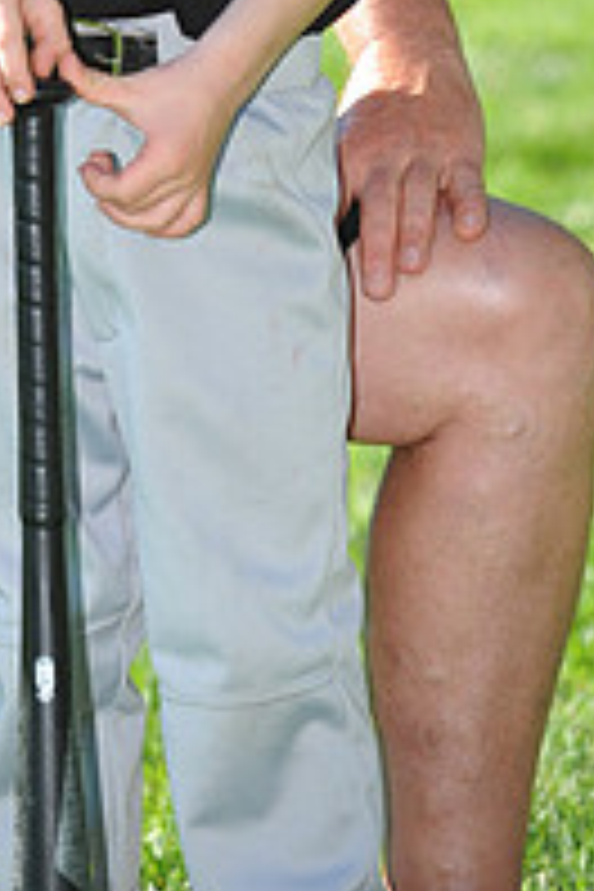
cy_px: -351
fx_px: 7251
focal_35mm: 293
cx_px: -99
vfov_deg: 6.9
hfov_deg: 4.7
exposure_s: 1/640
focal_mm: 100
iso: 200
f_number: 4
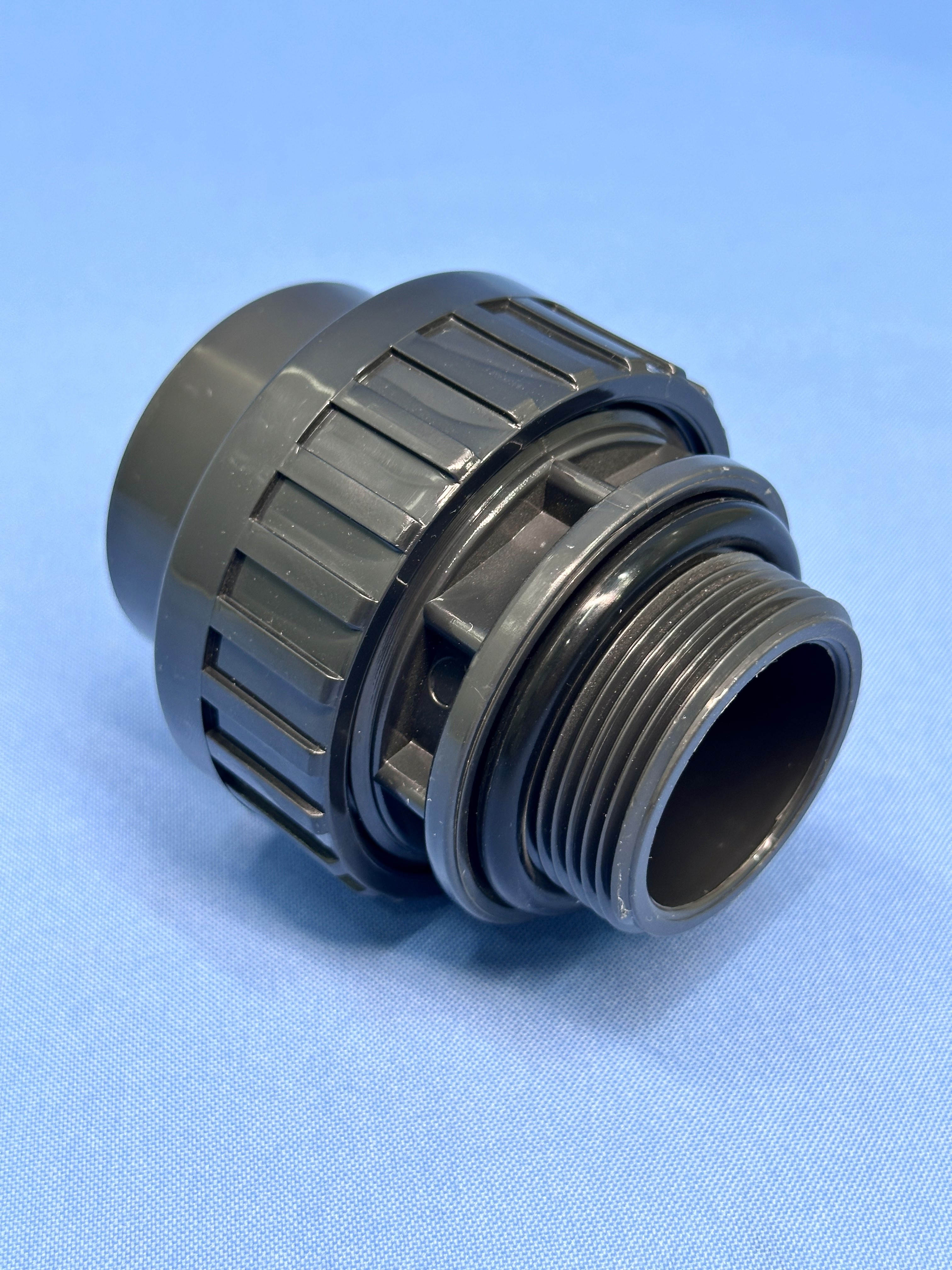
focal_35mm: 48
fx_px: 1760
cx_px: 476
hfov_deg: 30.3
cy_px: 635
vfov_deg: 39.7
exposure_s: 1/100
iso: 80
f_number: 1.78
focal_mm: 6.86
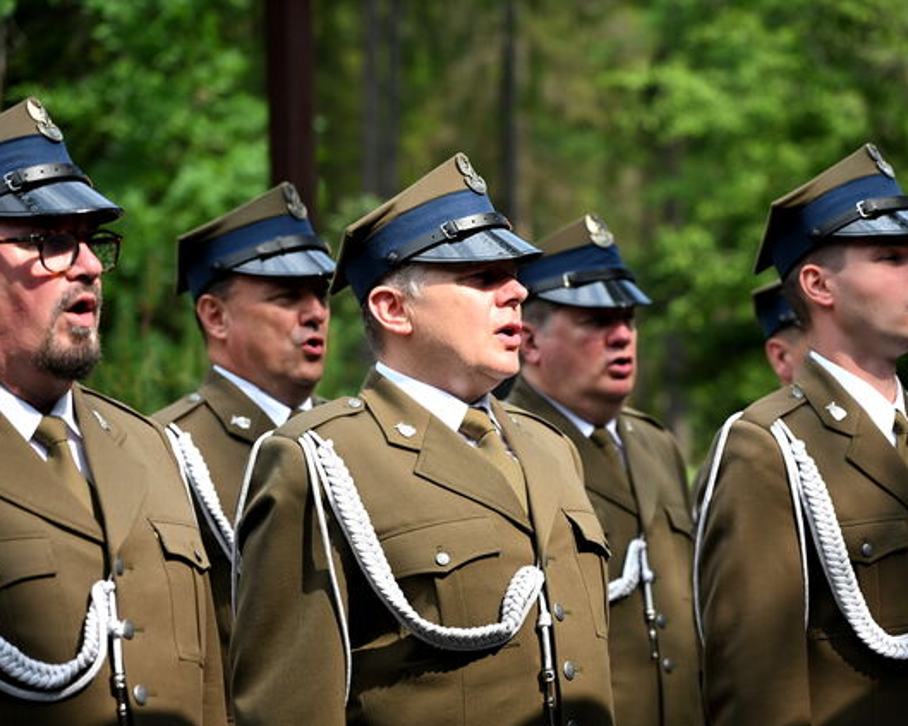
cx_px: 621
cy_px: 440
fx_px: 3815
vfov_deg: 10.9
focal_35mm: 142
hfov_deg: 13.5
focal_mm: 100
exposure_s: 1/400
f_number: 4
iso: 180
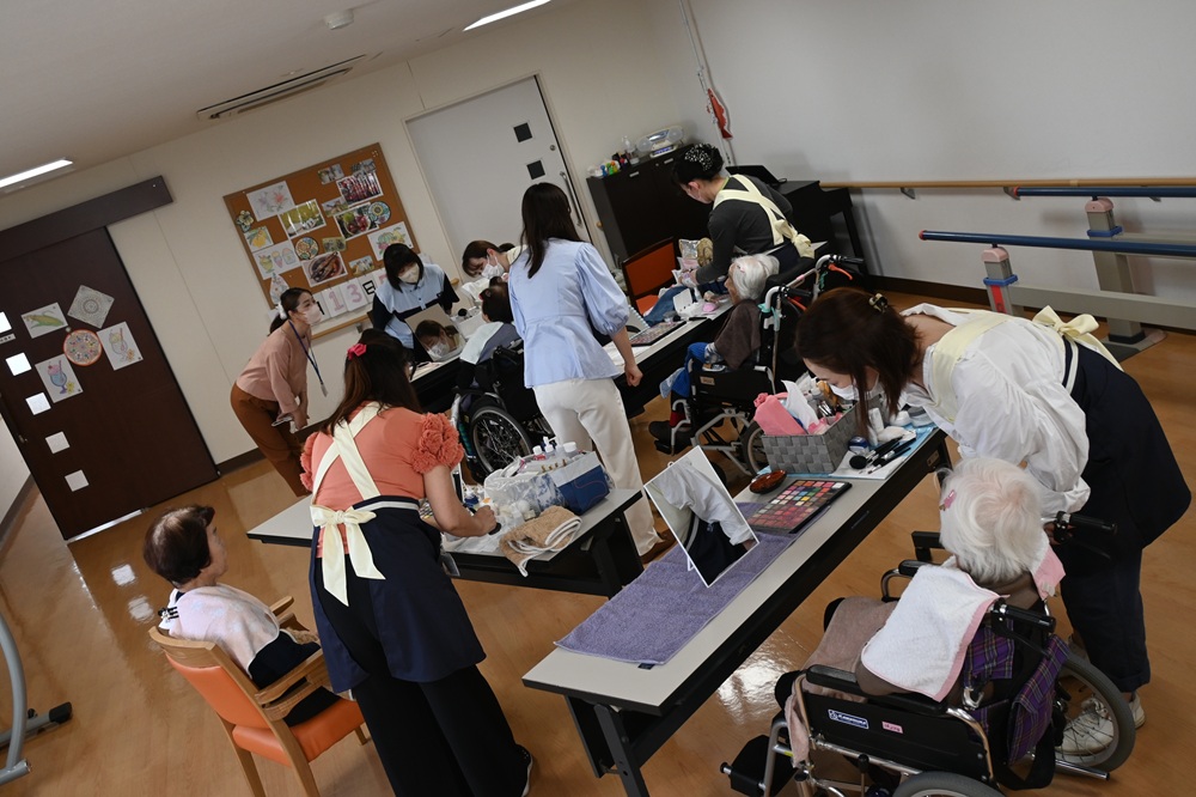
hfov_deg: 56.2
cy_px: 398
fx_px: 1121
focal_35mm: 34
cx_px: 598
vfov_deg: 39.1
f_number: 4
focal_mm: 22.5
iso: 400
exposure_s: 1/160
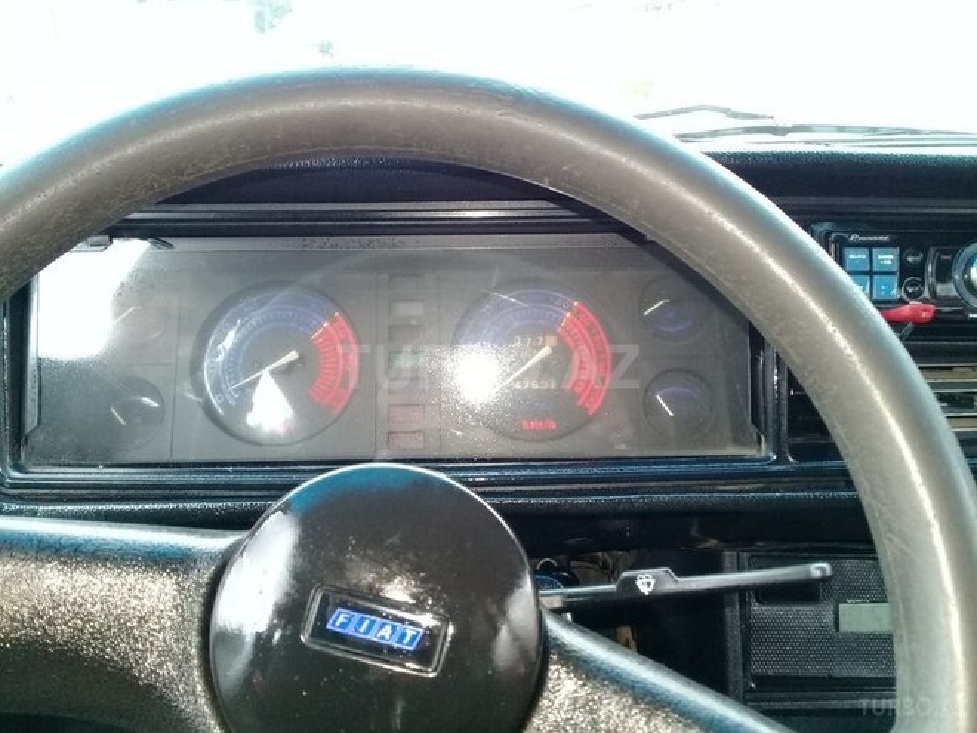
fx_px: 875
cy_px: 366
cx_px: 488
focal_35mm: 31
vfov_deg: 45.4
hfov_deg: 58.4
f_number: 2.2
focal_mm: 3.3
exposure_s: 1/33
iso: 160
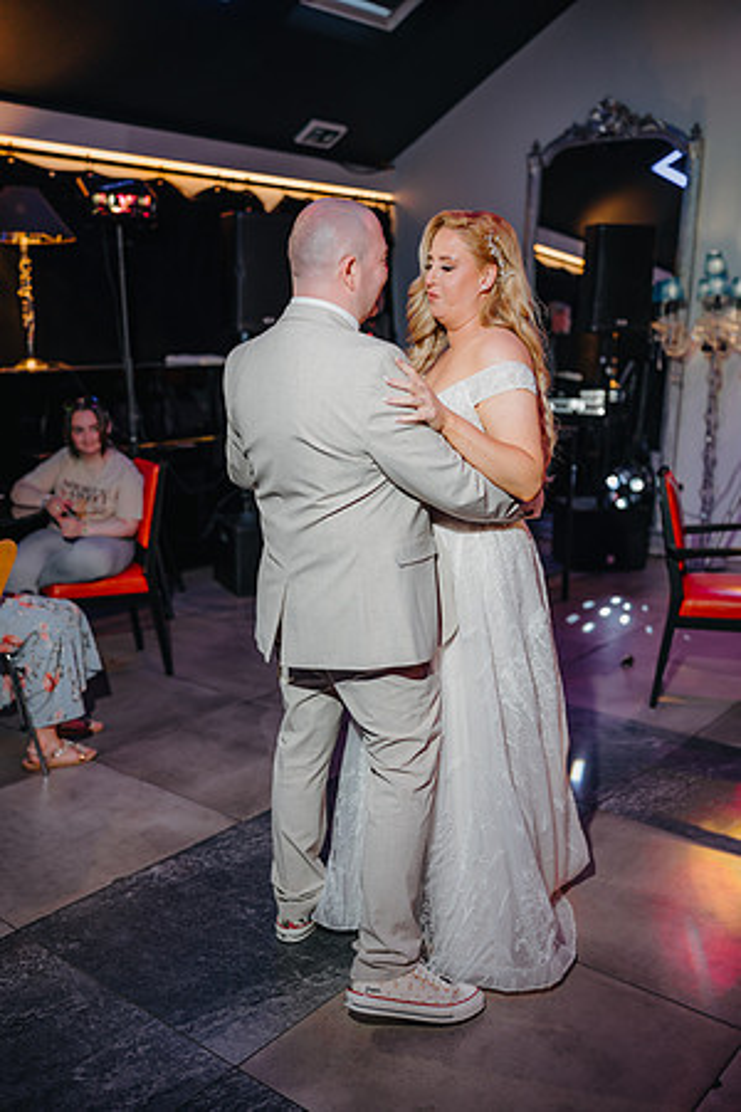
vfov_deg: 54.4
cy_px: 556
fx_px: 1081
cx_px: 370
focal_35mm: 35
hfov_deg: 37.9
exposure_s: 1/200
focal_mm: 35
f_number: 1.8
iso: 100
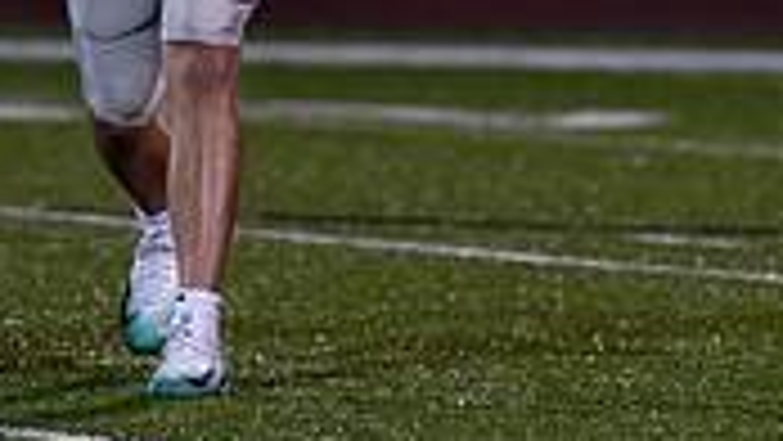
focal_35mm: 933
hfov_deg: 2.3
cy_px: -479
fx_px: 19377
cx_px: 7
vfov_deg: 1.3
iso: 1600
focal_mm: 135
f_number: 1.8
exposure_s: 1/1600
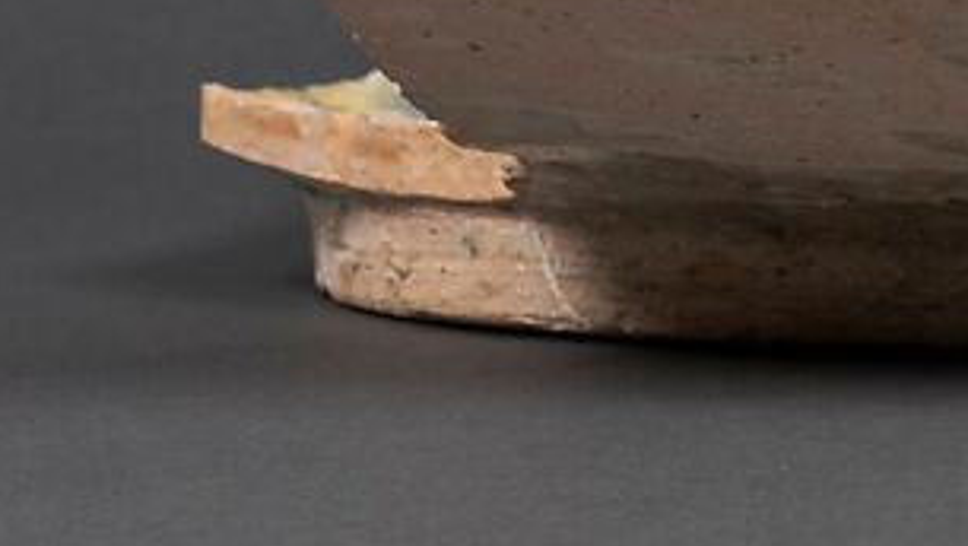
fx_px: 5291
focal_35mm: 206
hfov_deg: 10.3
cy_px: -343
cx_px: 1127
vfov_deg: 5.8
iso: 640
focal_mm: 50
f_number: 14
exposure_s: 1/20
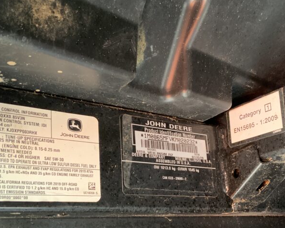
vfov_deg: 30.6
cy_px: 155
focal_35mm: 49
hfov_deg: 37.9
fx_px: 413
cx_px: 172
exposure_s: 1/60
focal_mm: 3
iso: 200
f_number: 1.8
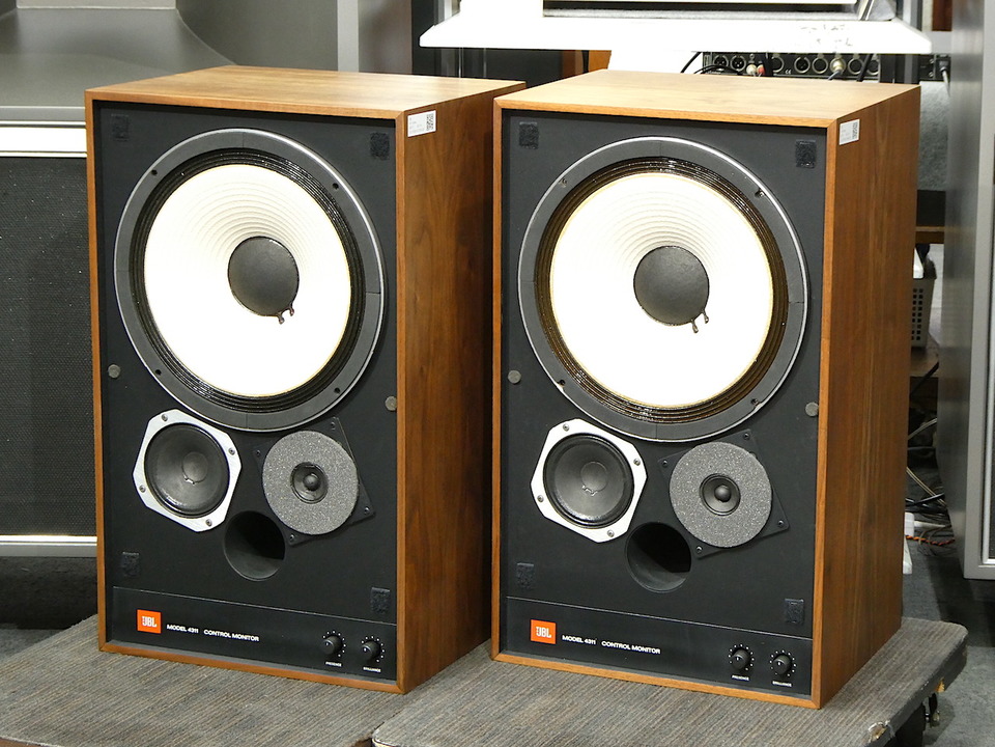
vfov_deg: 16.4
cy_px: 374
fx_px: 2587
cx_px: 498
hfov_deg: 21.8
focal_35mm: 90
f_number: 6.3
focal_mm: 16.1
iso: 400
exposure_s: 1/2.5
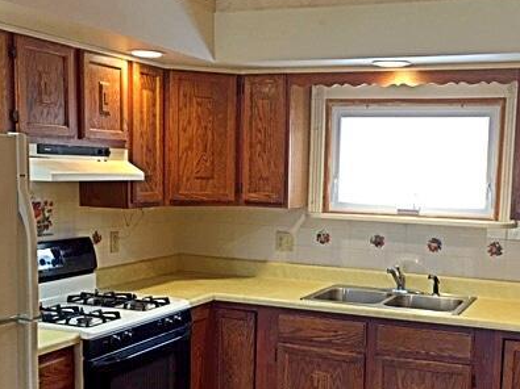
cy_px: 267
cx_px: 332
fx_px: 706
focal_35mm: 47
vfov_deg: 30.6
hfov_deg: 40.1
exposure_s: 1/15
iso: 25
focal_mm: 4.15
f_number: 2.2
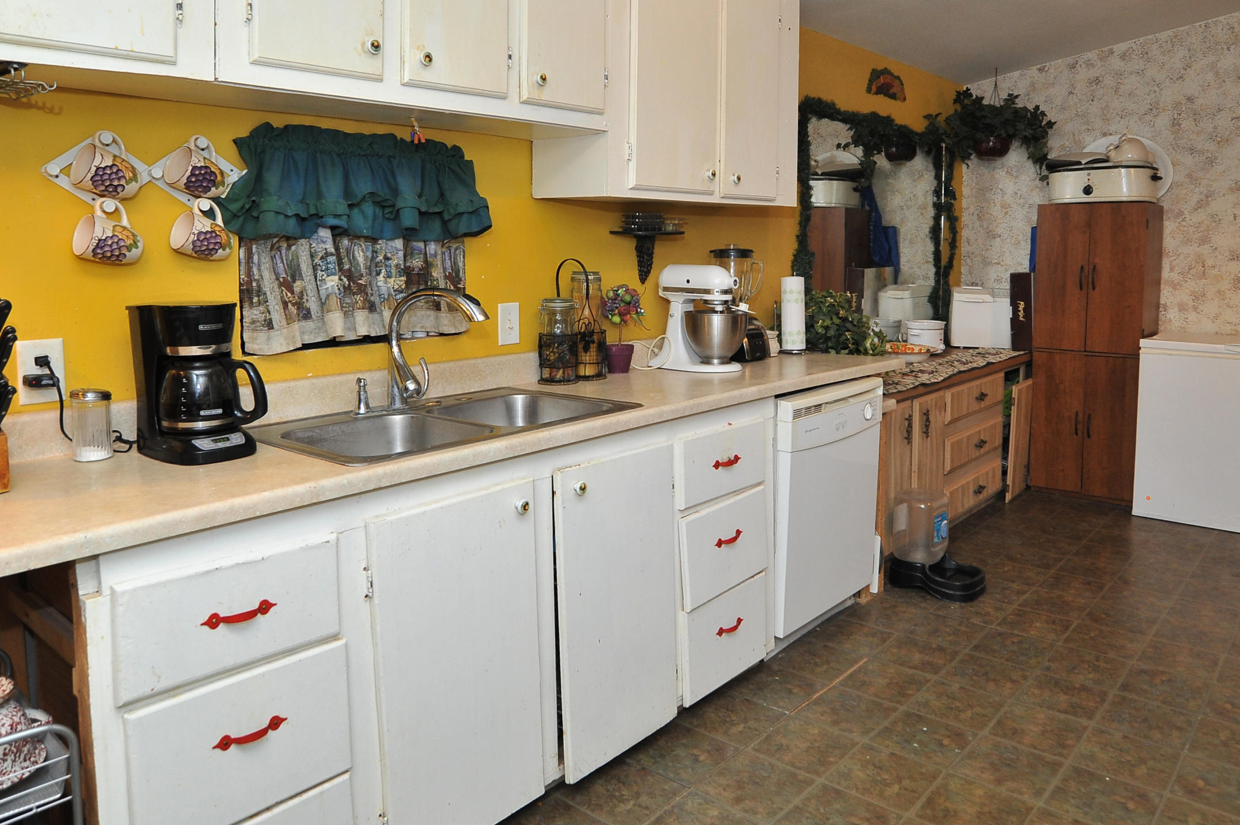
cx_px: 673
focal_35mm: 25
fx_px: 860
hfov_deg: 71.4
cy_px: 301
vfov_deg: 50.6
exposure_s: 1/60
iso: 1000
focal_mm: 18
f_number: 5.6
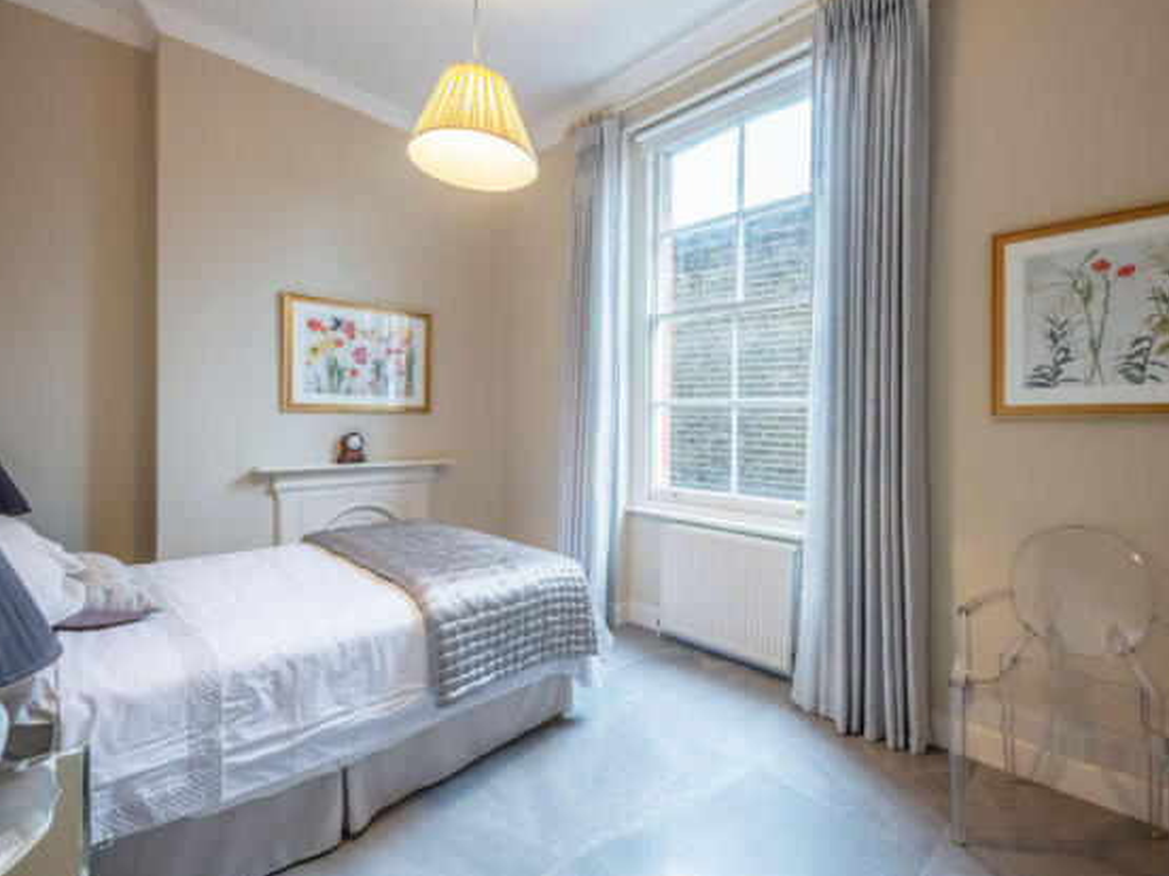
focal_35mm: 16
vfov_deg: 78.1
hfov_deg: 94.4
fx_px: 540
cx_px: 625
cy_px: 421
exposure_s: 1/125
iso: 1000
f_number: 8
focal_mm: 14
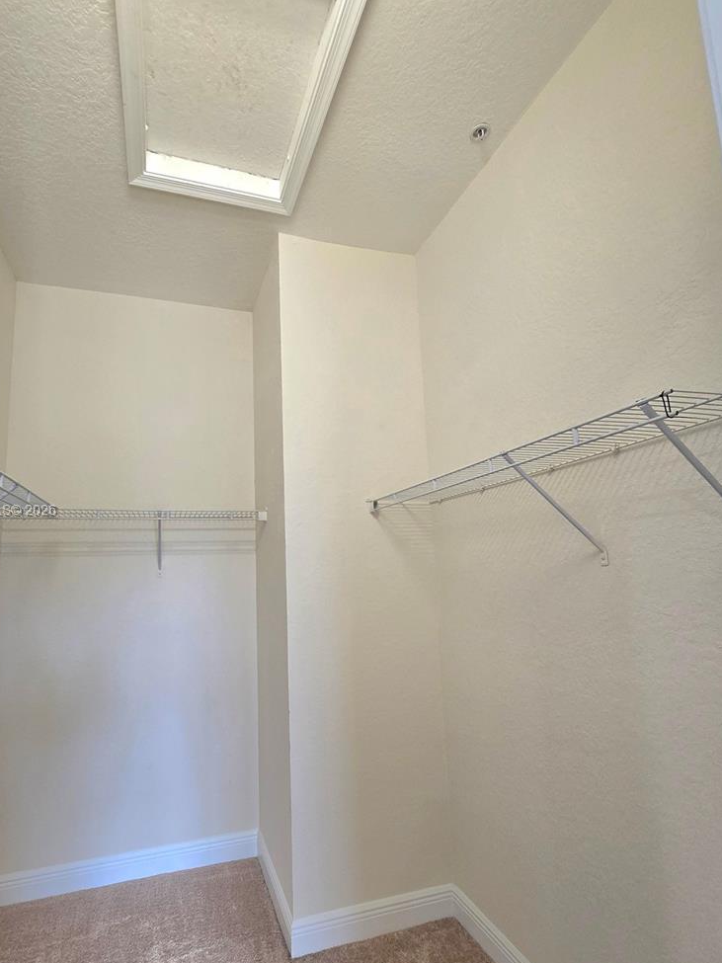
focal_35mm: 16
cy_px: 512
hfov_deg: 77.8
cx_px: 318
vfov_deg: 94.4
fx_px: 445
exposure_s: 1/60.2
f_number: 2.2
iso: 200
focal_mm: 2.2
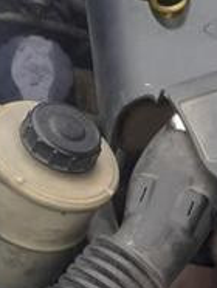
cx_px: 343
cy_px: 348
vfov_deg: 15.1
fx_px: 1051
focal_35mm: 126
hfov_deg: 11.2
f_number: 1.9
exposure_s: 1/126
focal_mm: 3.6
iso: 40
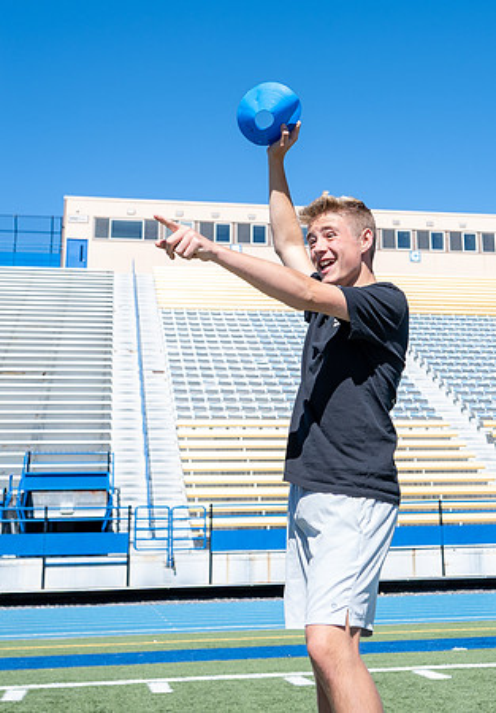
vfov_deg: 35.7
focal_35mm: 54
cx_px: 357
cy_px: 226
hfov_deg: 25.4
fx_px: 1092
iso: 100
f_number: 4
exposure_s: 1/640
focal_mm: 26.5
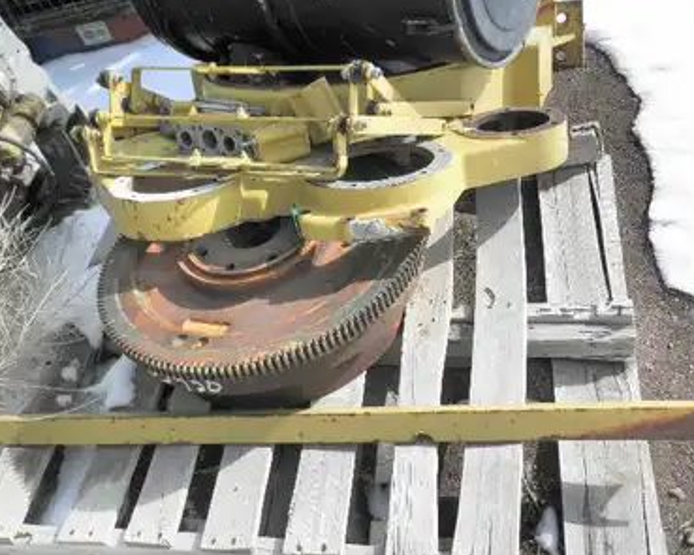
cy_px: 275
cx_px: 340
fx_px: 760
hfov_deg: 49.1
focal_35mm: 37
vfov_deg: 40.1
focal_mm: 6.1
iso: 64
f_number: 9.1
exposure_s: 1/80
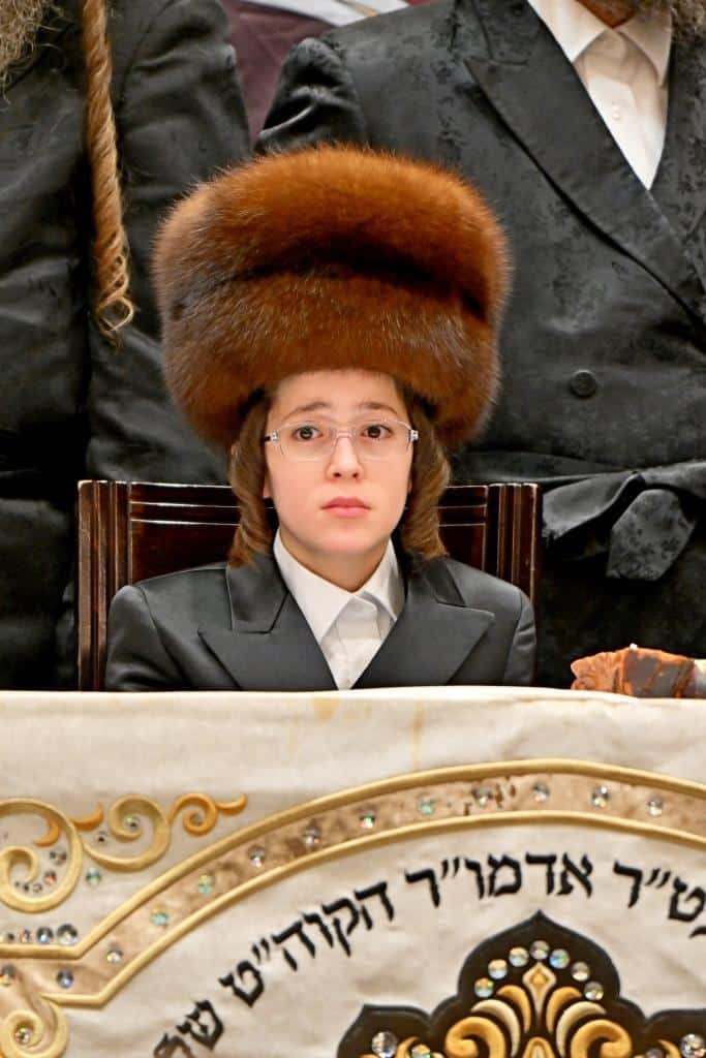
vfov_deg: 2.3
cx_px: 353
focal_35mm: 900
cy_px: 529
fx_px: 26464
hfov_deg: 1.5
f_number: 6.3
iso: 1250
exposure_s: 1/320
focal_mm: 600
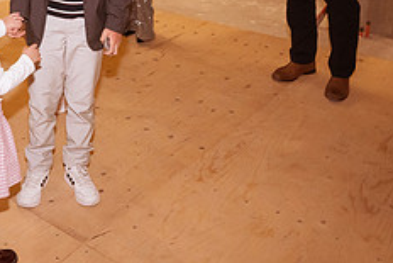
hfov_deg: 37.0
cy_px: 9
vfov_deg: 25.9
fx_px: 546
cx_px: 39
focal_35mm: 50
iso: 3200
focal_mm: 20
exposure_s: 1/80
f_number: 6.3
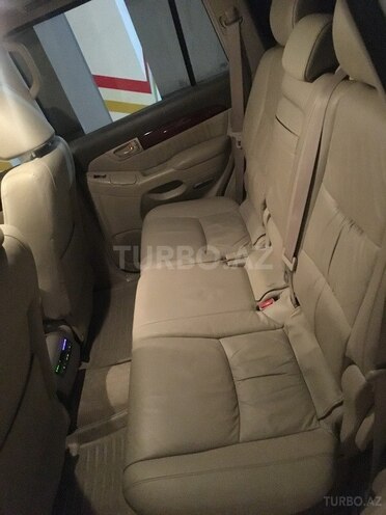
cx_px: 193
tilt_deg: -29.3
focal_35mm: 29
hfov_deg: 48.2
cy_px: 258
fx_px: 431
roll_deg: +22.8
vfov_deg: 61.7
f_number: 2.2
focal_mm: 4.15
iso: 2000
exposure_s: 1/17
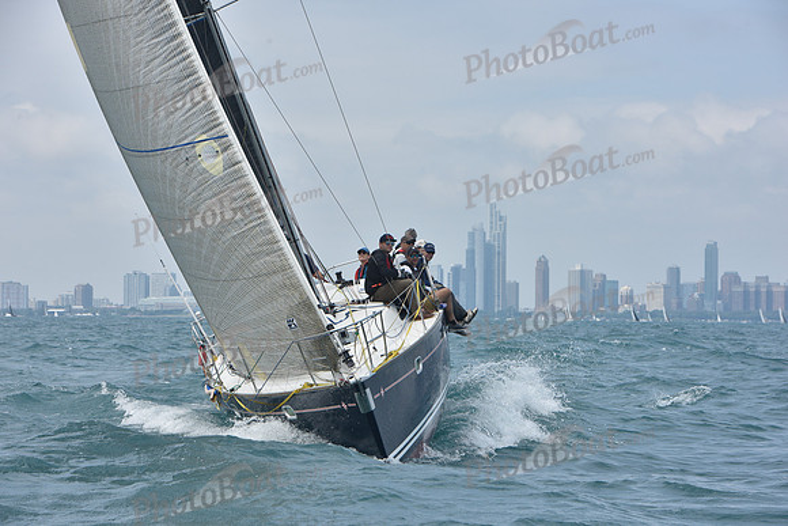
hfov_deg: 15.8
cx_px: 394
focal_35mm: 130
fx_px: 2846
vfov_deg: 10.6
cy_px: 263
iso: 250
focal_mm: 130
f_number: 10
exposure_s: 1/800
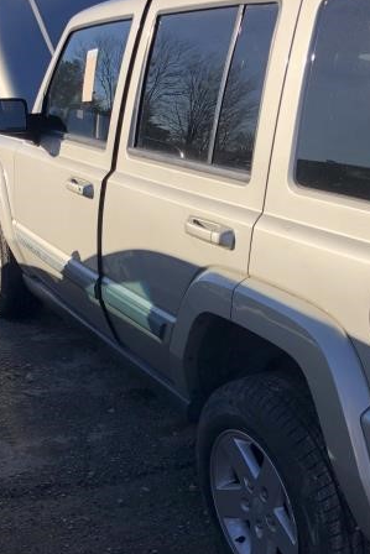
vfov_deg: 37.8
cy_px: 362
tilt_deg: -20.9
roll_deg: -0.2
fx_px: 801
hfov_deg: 26.0
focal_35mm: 52
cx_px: 170
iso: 20
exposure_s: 1/1779
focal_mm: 3.99
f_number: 1.8
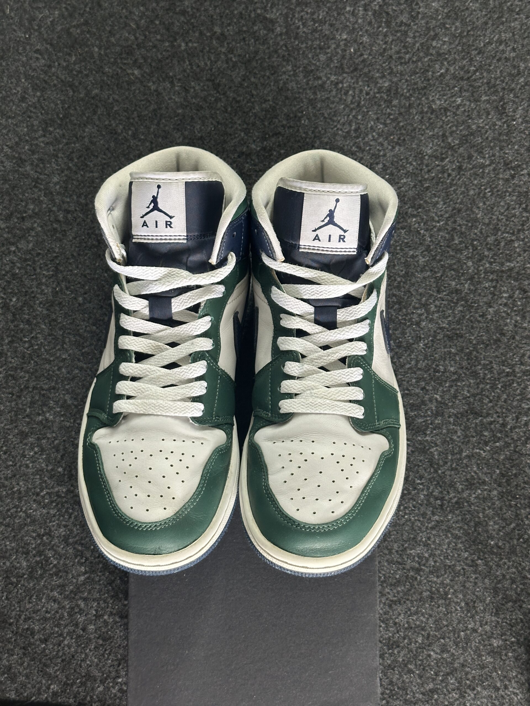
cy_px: 353
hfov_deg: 30.3
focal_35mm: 48
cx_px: 265
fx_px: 980
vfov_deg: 39.7
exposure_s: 1/50
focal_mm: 6.86
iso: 160
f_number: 1.78
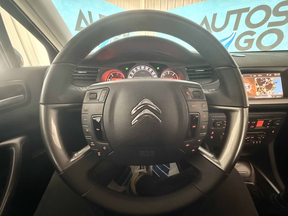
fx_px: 116
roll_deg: +1.4
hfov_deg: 102.1
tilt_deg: -24.3
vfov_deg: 85.7
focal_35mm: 14
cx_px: 144
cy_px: 108
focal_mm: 2.22
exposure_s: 1/30
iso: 1600
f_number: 2.2
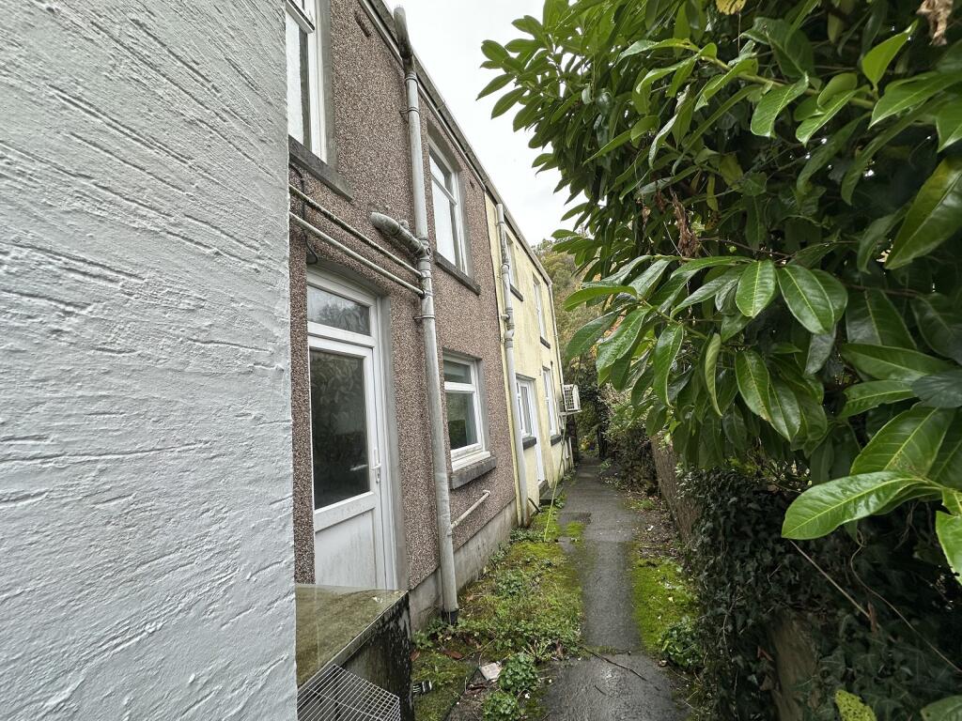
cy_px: 360
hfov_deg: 102.1
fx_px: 389
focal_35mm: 14
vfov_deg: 85.7
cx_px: 481
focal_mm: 2.22
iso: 40
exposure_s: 1/172
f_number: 2.2
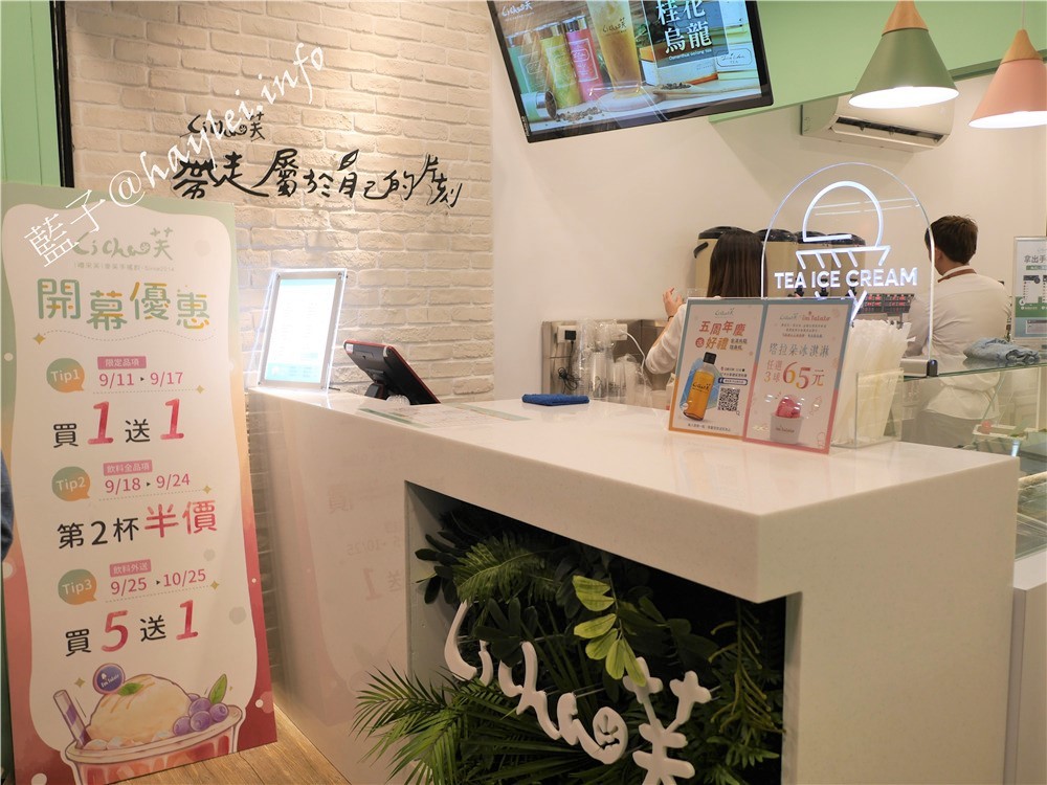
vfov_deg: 46.8
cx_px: 524
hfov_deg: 60.0
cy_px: 392
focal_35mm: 30
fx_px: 907
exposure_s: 1/160
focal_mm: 15
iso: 200
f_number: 2.2
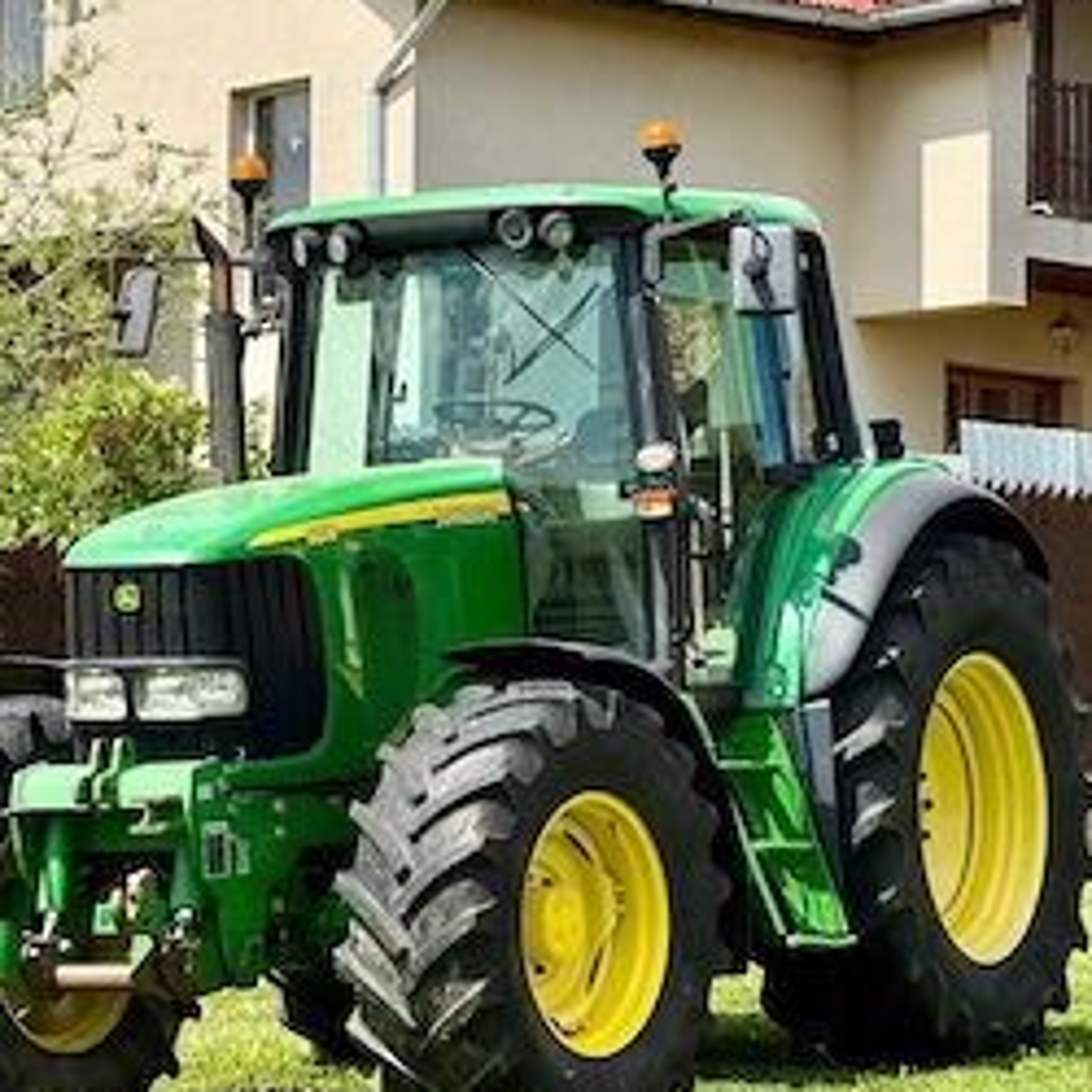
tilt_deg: +5.6
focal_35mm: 170
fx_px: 6067
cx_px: 441
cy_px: 494
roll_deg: -0.9
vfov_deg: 10.3
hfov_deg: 10.3
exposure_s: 1/1318
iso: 64
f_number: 2.8
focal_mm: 15.66
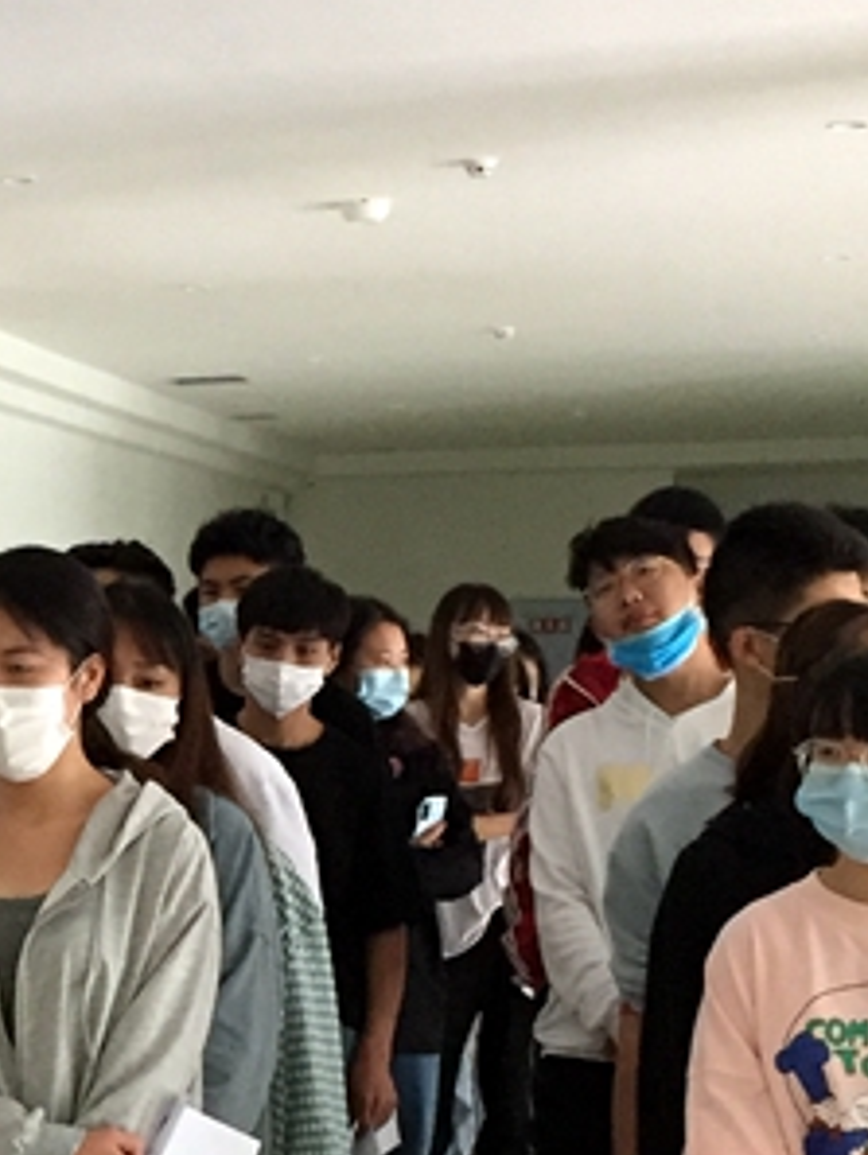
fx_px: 3040
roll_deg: +0.1
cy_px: 776
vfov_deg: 21.4
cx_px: -300
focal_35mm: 91
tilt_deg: +1.0
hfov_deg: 15.4
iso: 250
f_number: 2.2
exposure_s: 1/20
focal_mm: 4.15
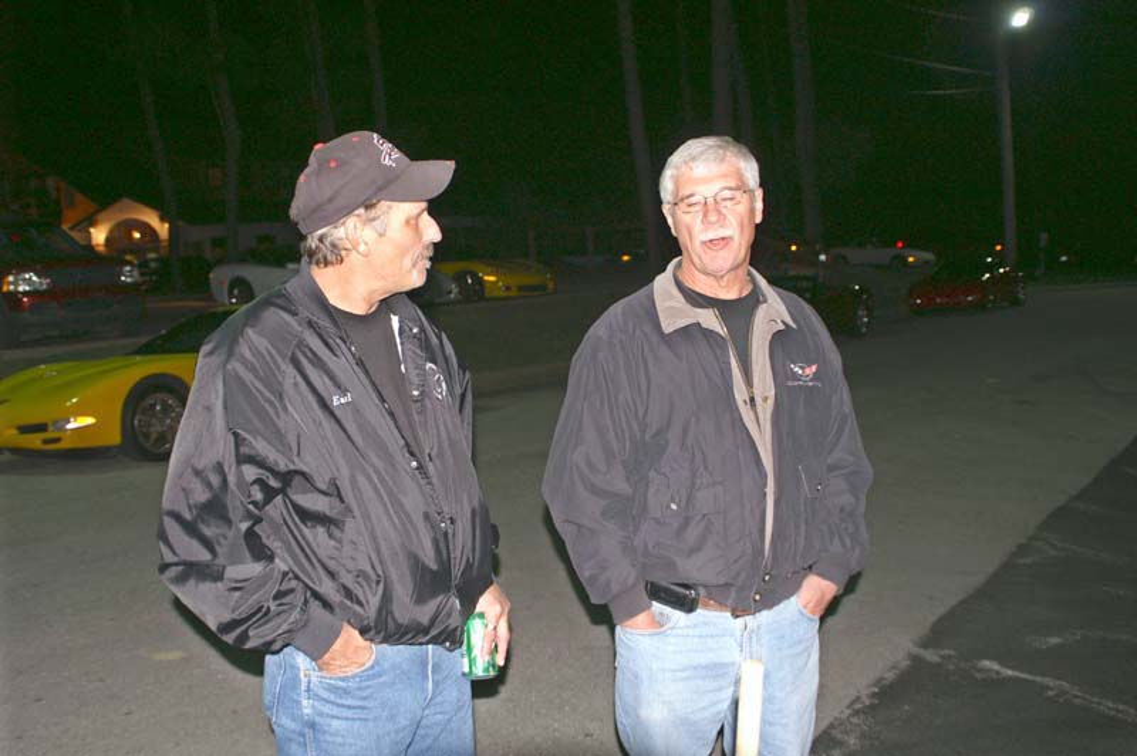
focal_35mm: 36
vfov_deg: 36.8
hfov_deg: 53.2
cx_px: 568
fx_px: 1136
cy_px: 378
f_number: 4
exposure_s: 1/60
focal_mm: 24
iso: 400
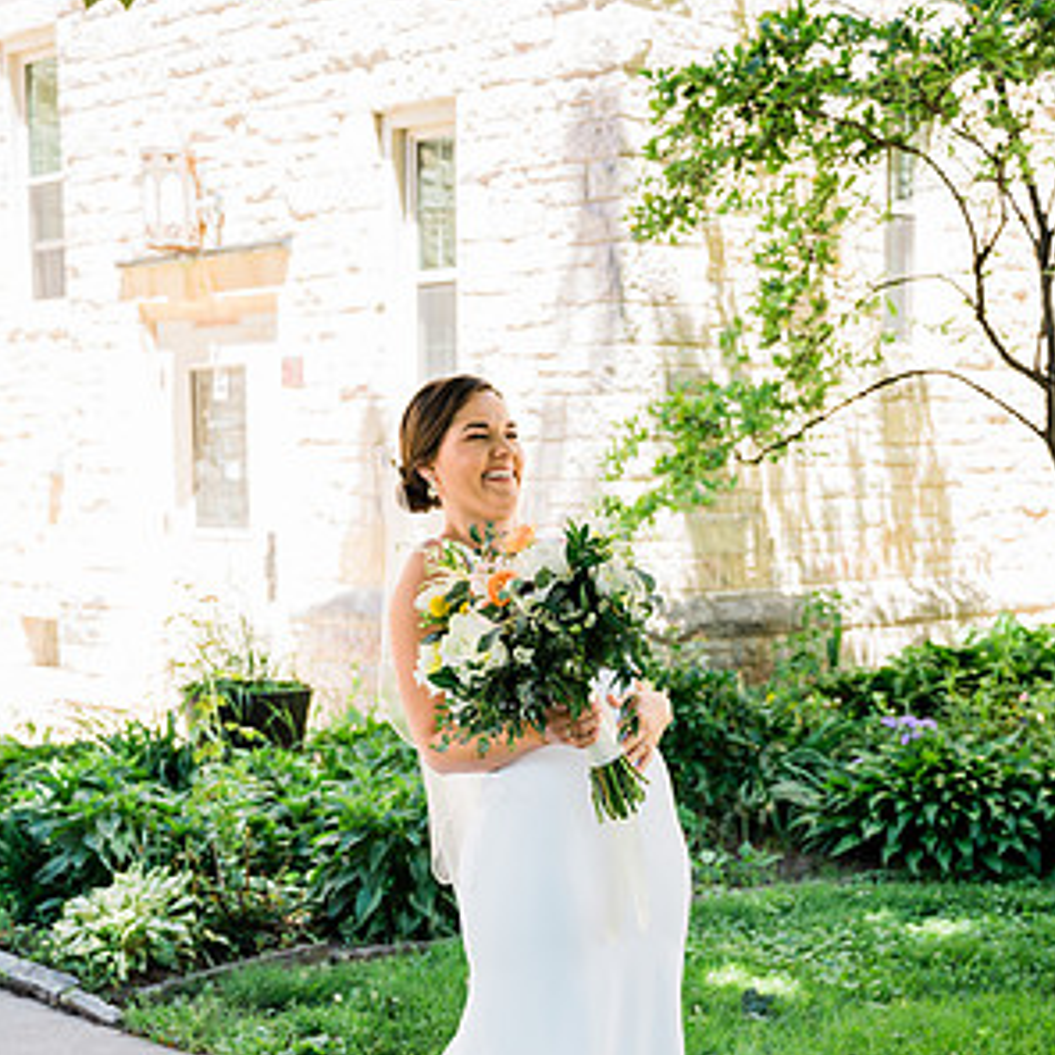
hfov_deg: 29.6
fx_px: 2000
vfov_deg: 29.1
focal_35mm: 58
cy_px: 784
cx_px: 529
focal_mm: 45
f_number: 4
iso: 320
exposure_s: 1/320
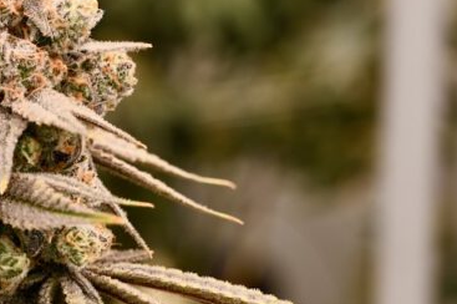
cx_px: 22
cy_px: 193
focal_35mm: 173
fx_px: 2194
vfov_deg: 7.9
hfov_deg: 11.8
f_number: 5.6
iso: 125
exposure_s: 1/250
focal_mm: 62
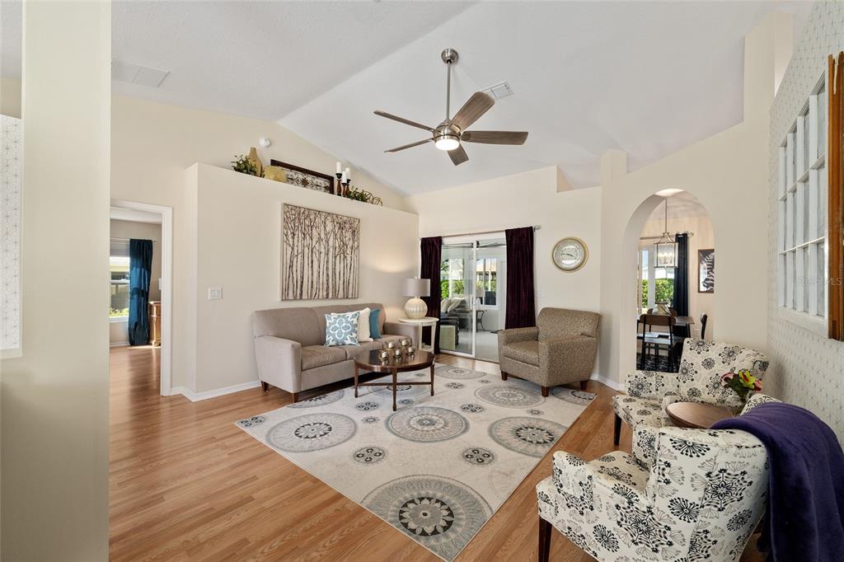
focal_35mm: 14
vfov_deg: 81.2
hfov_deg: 104.3
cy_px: 281
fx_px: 328
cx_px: 422
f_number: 8
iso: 400
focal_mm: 14
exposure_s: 1/15
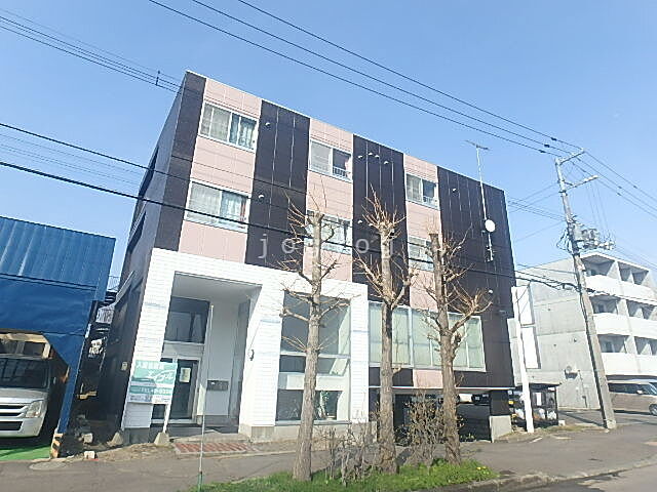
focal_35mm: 21
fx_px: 399
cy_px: 246
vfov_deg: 63.4
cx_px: 328
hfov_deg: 79.0
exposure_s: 1/320
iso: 125
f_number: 6
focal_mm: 3.7
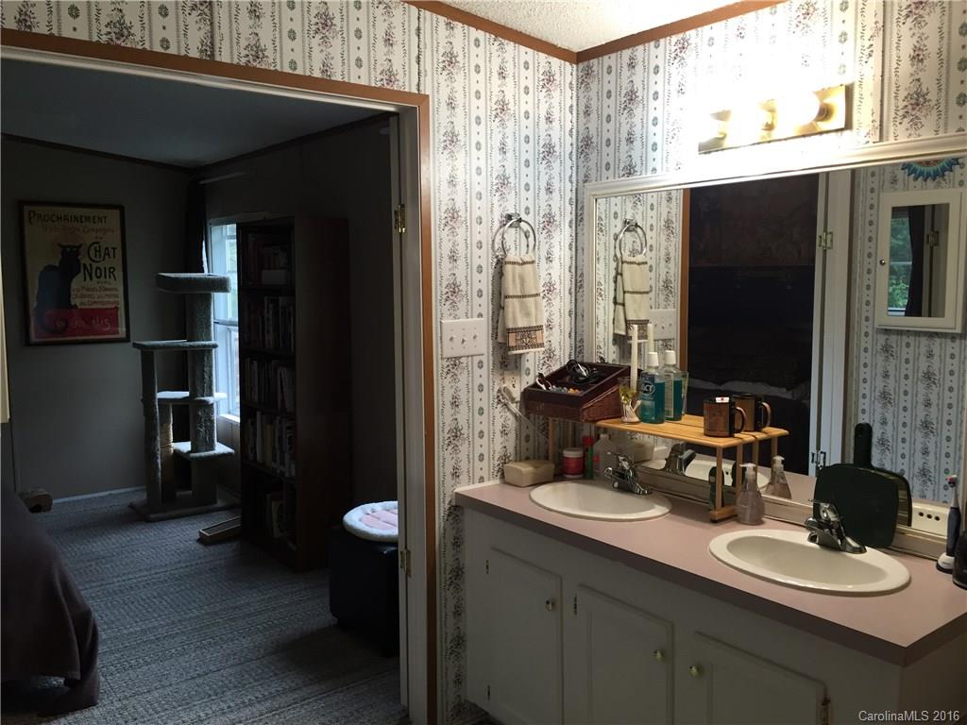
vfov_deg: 48.2
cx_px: 484
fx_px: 810
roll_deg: +0.2
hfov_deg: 61.7
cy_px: 362
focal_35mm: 29
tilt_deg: -5.5
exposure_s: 1/30
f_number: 2.2
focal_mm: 4.15
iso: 32
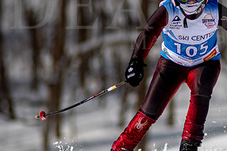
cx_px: 207
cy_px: 53
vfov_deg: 1.6
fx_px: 5561
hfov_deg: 2.3
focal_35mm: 882
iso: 100
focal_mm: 300
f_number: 2.8
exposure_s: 1/6400
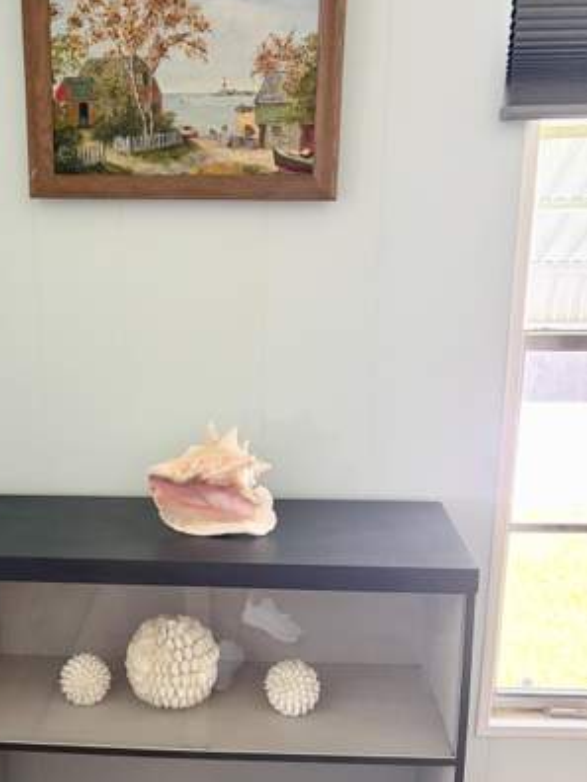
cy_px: 488
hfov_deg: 34.0
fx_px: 950
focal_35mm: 42
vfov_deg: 44.4
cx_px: 190
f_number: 1.6
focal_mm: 5.96
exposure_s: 1/60
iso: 250
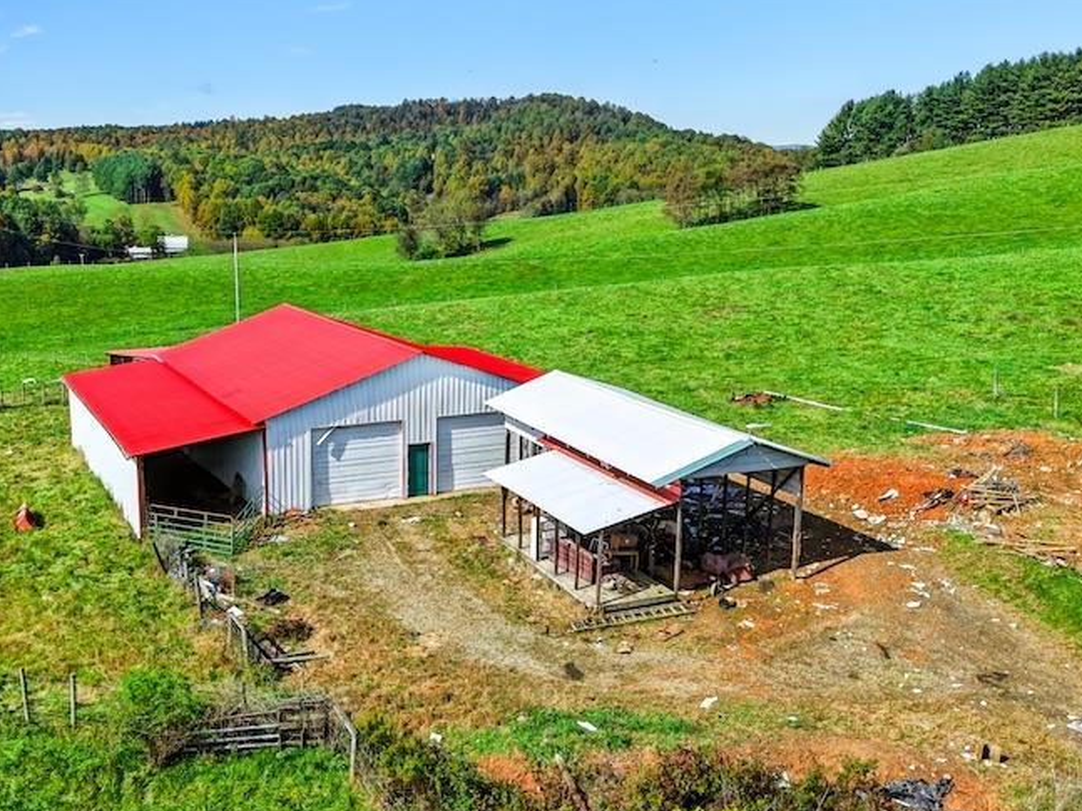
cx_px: 398
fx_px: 1188
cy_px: 418
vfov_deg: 37.7
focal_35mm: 38
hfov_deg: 48.5
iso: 100
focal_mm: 8.67
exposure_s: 1/400
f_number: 1.8
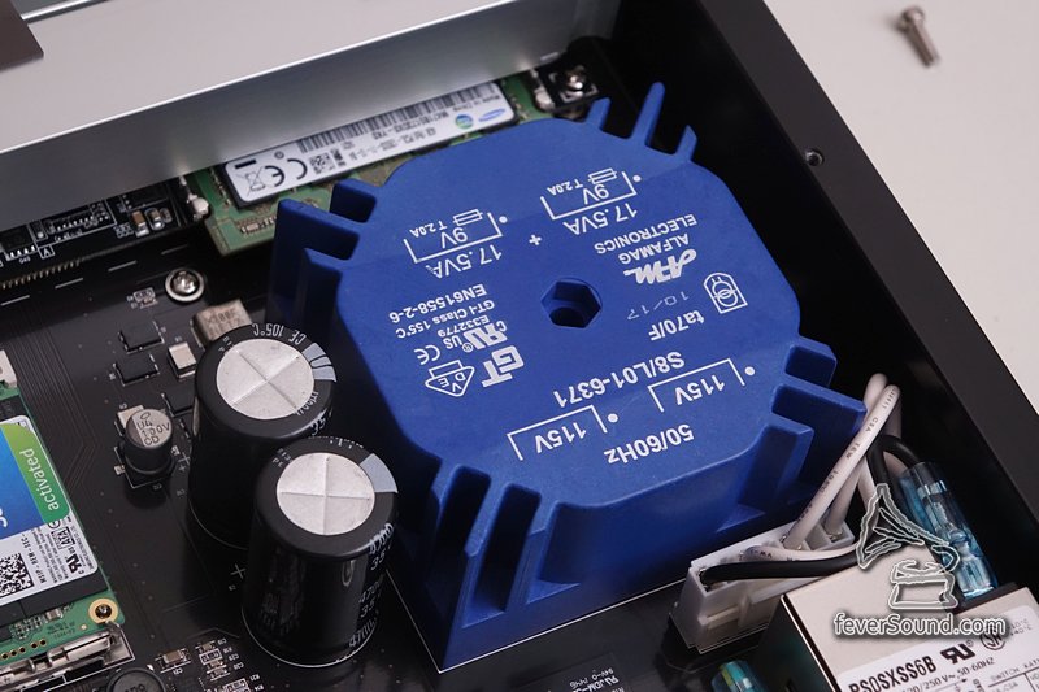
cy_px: 346
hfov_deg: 21.7
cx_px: 520
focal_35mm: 94
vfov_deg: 14.5
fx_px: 2712
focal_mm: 34.62
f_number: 5.6
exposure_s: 1/200
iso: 800
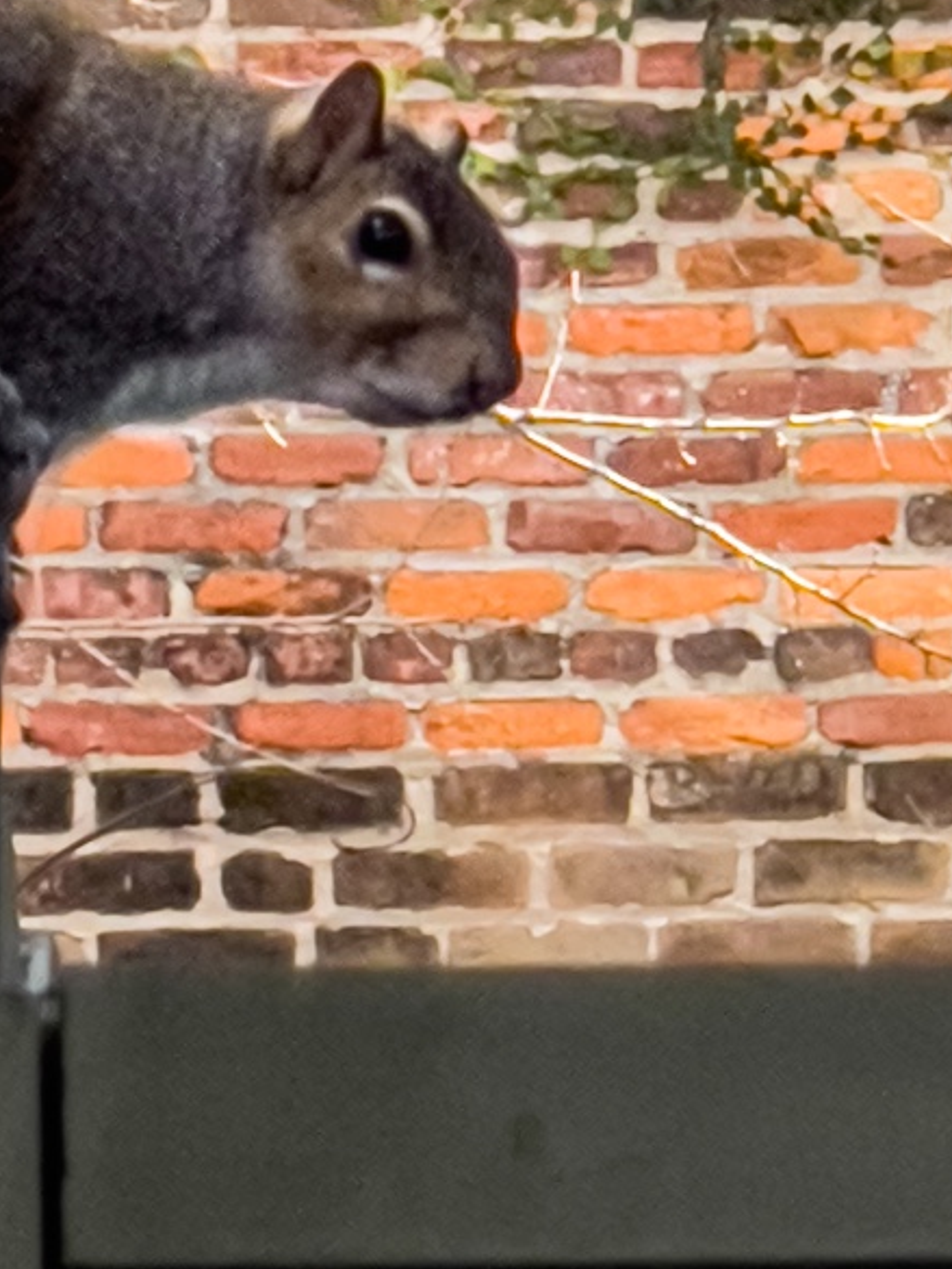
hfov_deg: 9.0
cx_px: 227
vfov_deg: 11.9
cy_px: 33
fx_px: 6012
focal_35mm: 164
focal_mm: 7.5
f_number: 2.2
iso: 20
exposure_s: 1/500
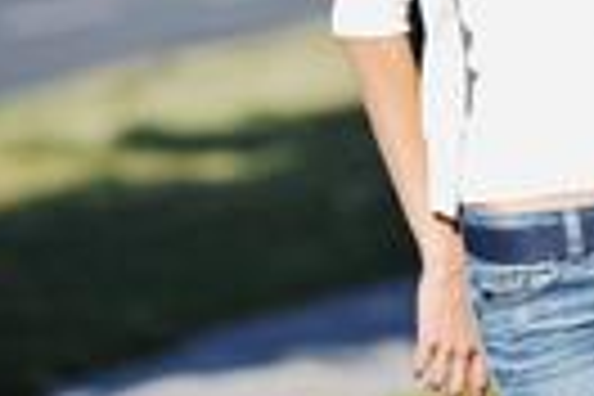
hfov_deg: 4.0
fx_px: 8497
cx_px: 630
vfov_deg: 2.7
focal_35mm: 515
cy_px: -196
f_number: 4
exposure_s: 1/400
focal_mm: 170
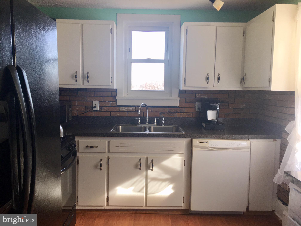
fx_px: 252
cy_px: 113
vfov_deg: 48.2
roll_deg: +0.1
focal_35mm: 29
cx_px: 150
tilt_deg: -3.8
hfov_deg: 61.7
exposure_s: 1/60
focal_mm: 4.15
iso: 32
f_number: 2.2
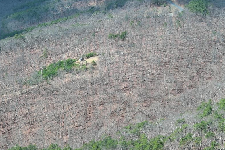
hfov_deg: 27.0
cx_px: 105
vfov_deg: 18.2
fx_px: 469
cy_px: 83
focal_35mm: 75
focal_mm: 10.57
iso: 100
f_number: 2.8
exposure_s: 1/523
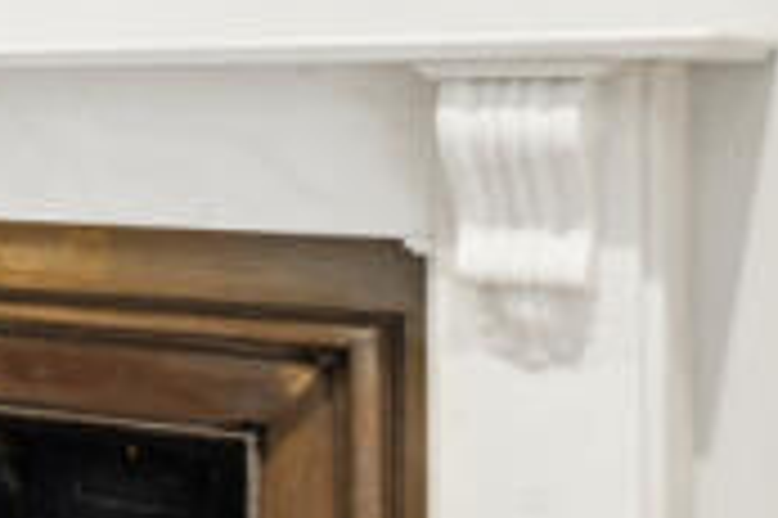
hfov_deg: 13.3
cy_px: 146
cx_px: -1286
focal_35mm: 89
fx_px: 1922
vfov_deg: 15.3
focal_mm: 10
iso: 800
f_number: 11
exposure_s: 1/1.67
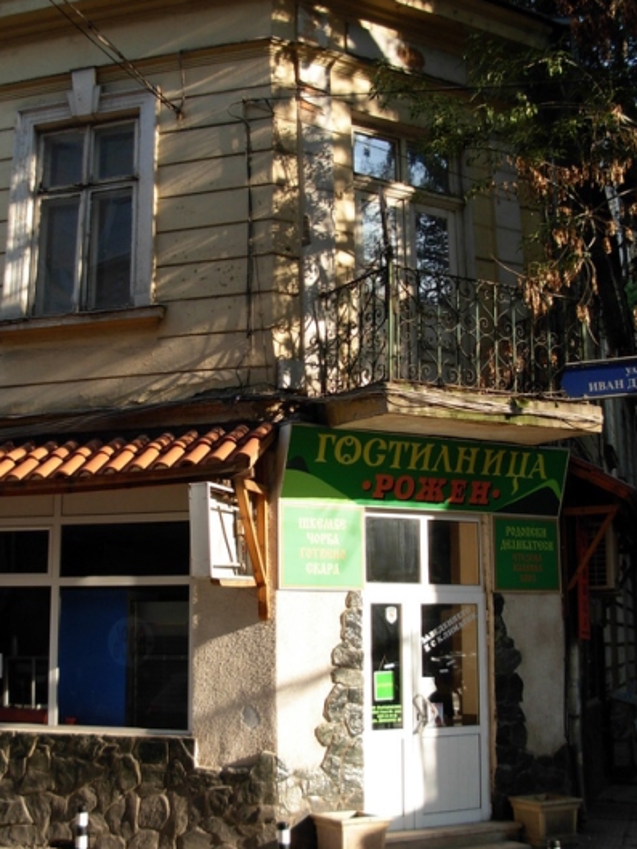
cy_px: 401
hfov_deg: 31.5
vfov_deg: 41.2
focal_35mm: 46
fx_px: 1128
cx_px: 265
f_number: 2.9
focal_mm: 6.3
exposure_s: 1/287
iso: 79
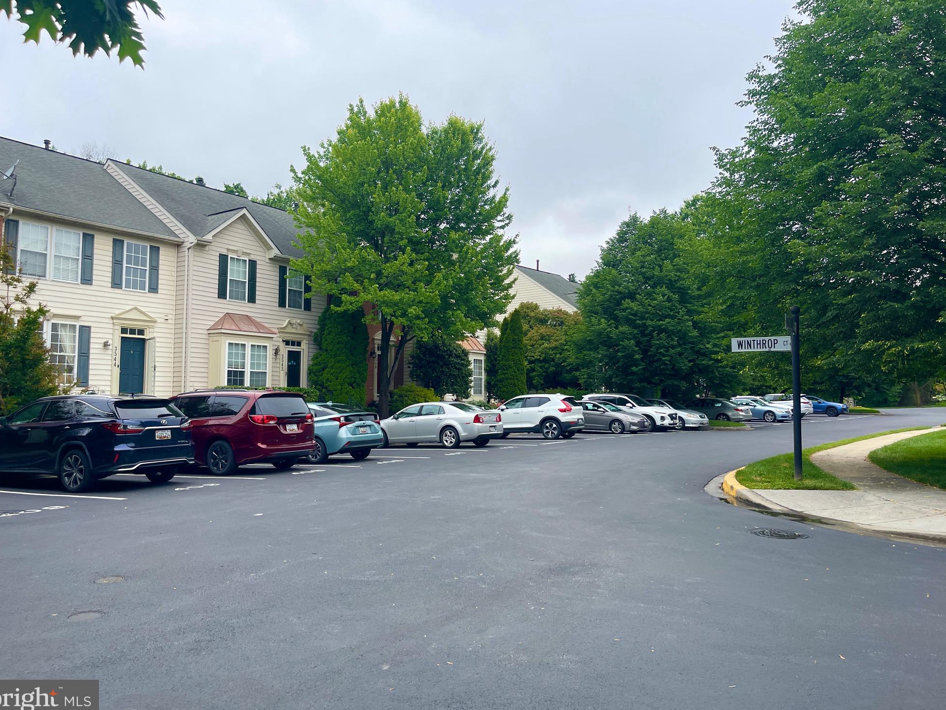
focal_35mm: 26
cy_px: 350
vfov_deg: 53.1
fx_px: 711
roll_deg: -0.1
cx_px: 471
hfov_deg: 67.3
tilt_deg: +4.7
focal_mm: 5.1
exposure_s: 1/2387
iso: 32
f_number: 1.6
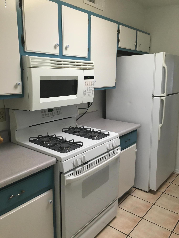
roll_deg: +0.4
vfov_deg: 61.7
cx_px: 90
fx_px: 200
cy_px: 119
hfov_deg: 48.2
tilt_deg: -10.9
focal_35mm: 29
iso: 100
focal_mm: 4.15
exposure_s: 1/30
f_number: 2.2
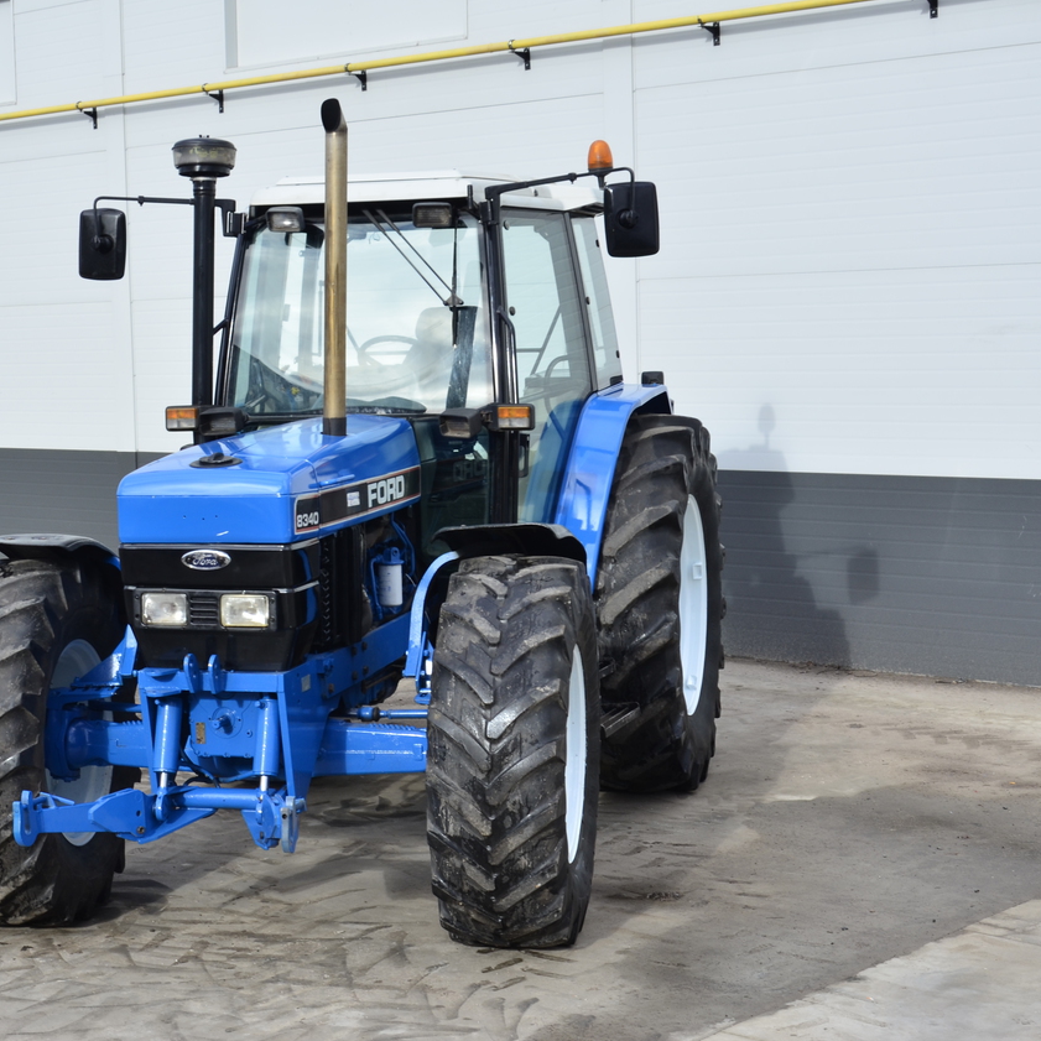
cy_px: 520
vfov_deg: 27.7
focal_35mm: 62
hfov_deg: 27.6
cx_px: 364
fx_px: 2109
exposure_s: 1/125
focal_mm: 32
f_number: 10
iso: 125
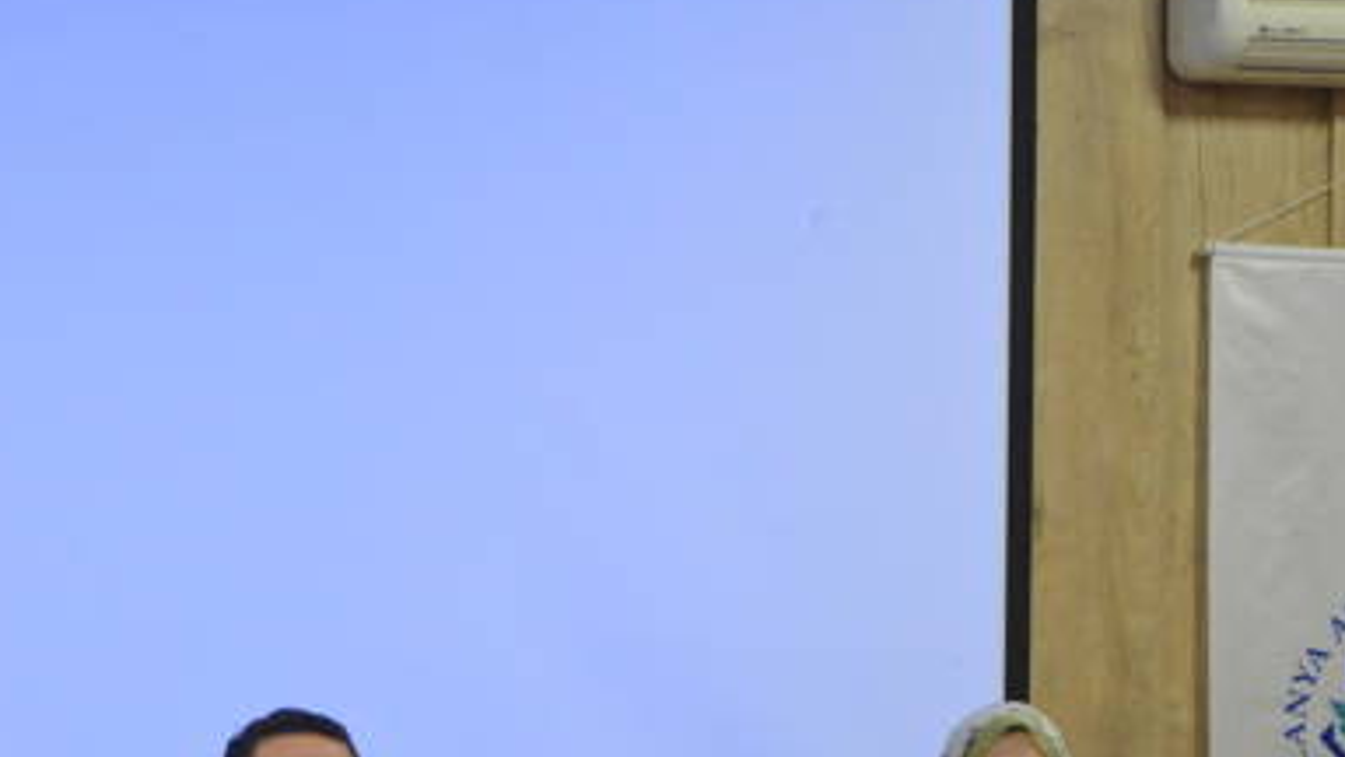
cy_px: 713
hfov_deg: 12.6
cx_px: 235
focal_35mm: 170
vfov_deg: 7.1
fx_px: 6063
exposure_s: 1/60
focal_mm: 52
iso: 1800
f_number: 5
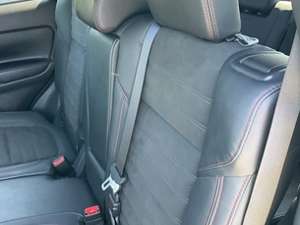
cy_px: 89
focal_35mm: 38
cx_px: 134
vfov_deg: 37.6
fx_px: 329
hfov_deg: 48.9
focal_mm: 3
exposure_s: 1/60
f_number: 1.8
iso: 125
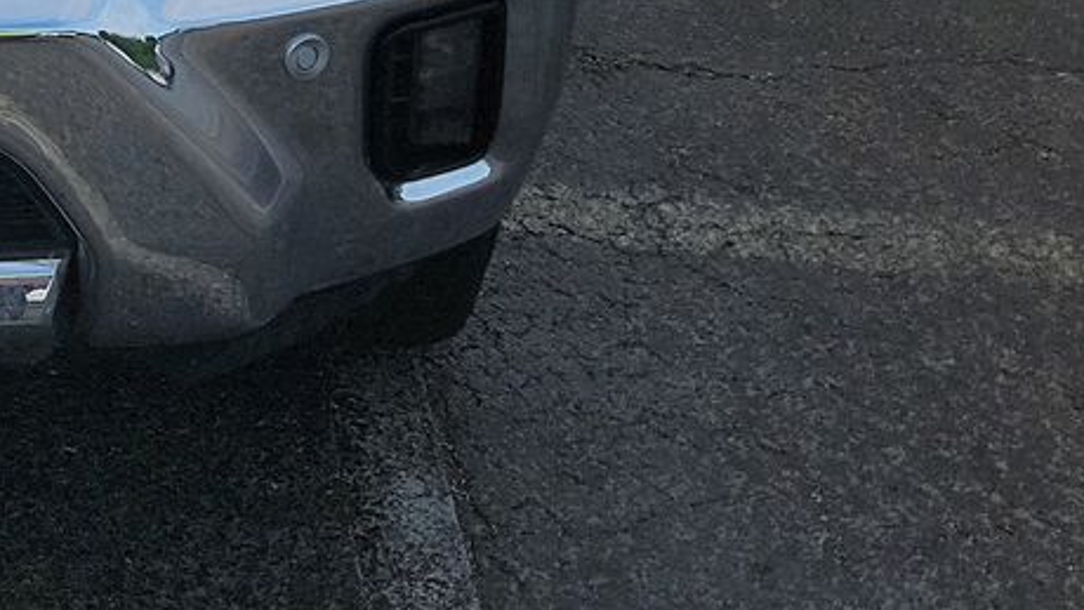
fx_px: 2616
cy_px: -721
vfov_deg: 11.6
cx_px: -476
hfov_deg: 20.5
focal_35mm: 91
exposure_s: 1/829
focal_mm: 6.7
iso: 50
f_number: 1.8
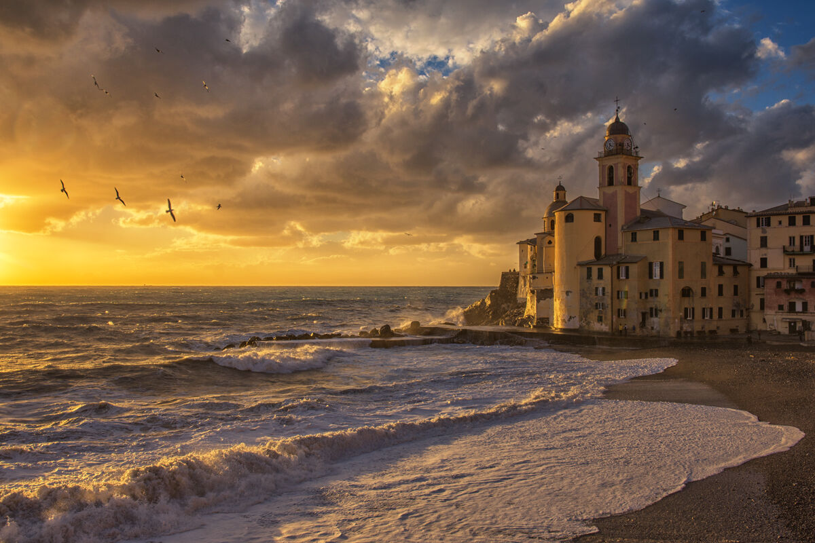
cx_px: 408
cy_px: 272
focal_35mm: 33
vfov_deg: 40.0
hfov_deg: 57.2
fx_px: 747
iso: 100
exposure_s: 1/250
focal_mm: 22
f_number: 9
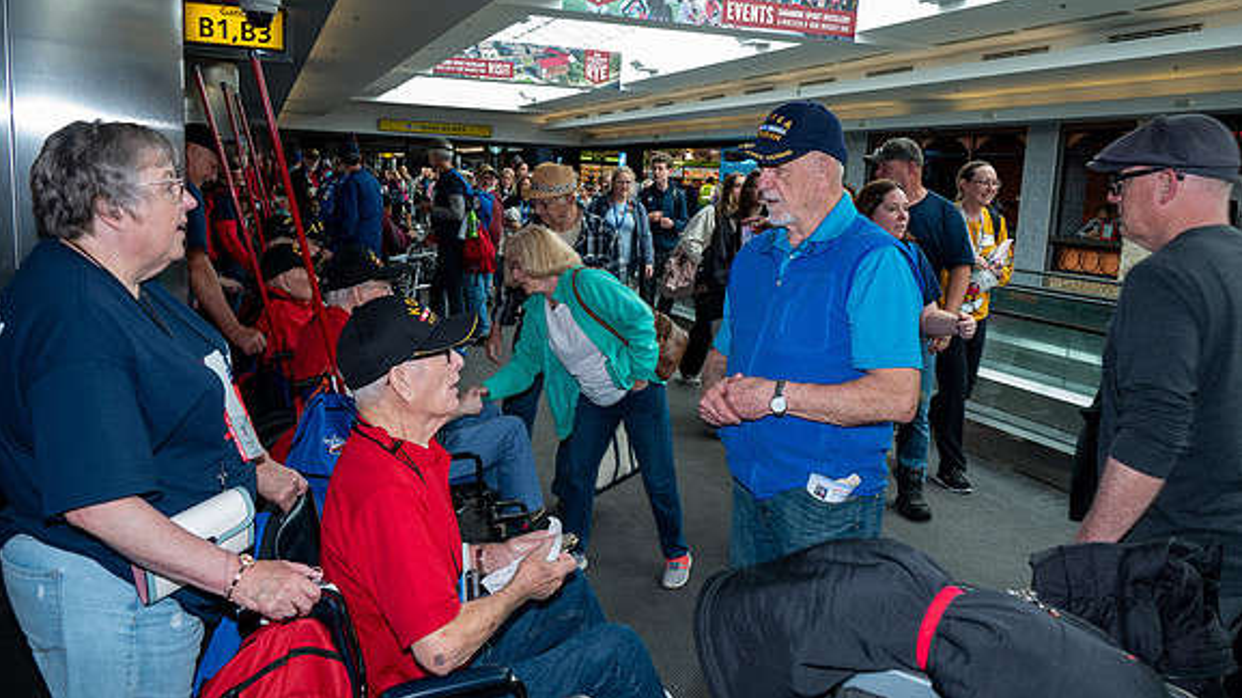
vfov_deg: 38.9
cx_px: 622
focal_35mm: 30
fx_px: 988
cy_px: 340
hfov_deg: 64.3
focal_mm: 28.5
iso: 1000
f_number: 8
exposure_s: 1/80
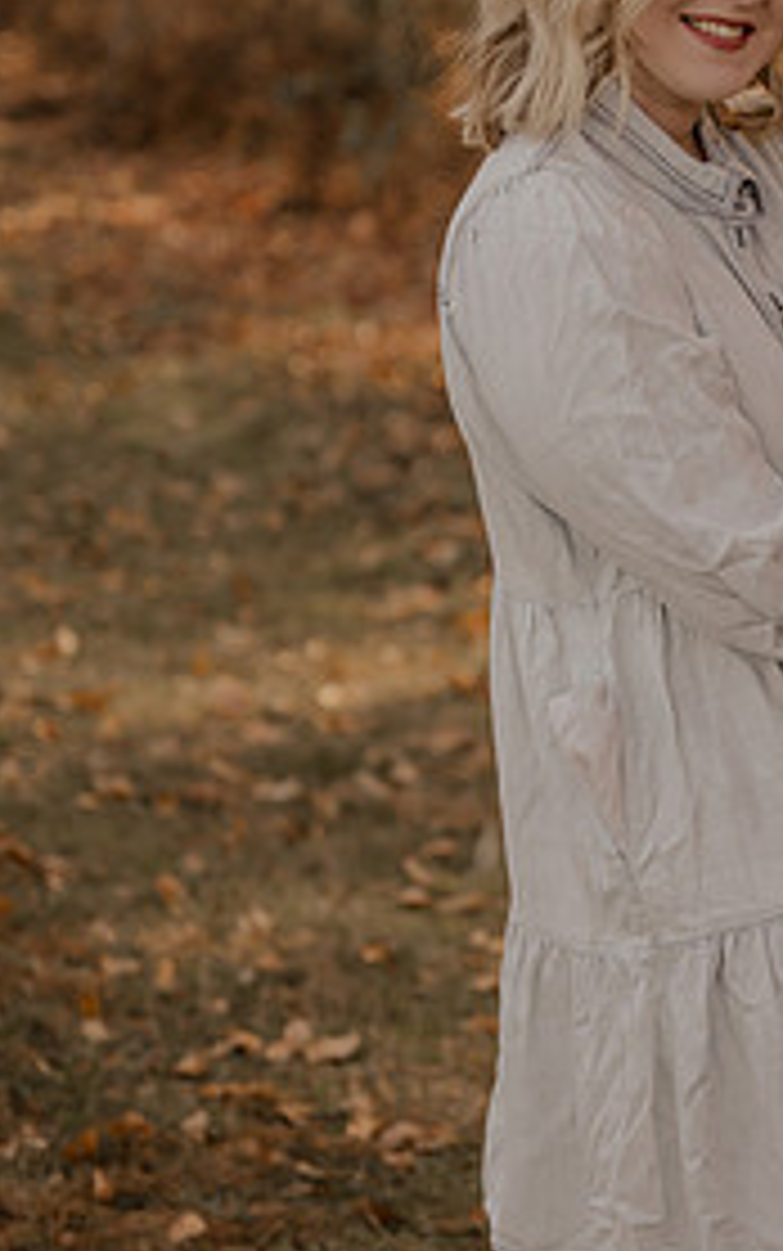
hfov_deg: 8.7
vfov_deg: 14.0
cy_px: 574
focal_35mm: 149
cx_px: 837
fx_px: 5082
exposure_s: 1/320
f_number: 2.8
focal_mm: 70
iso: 200
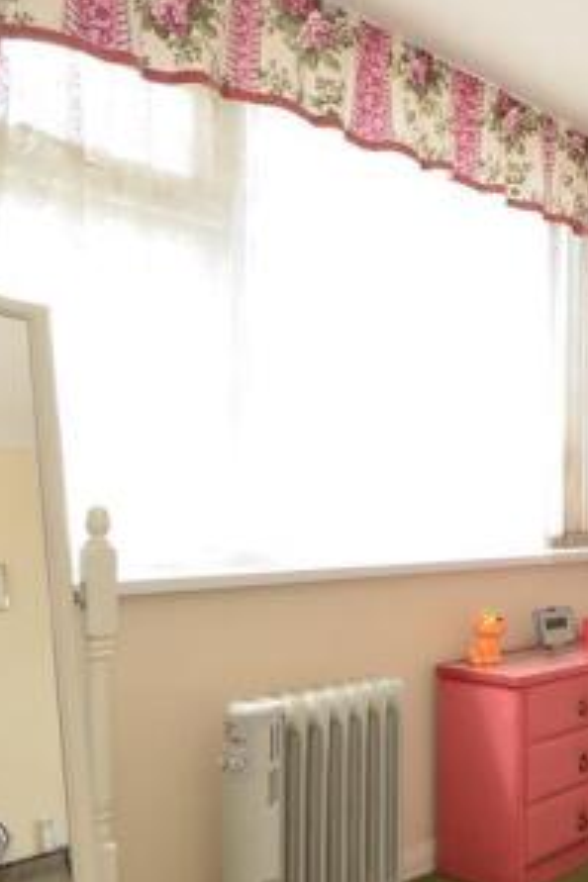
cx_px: 817
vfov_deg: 57.1
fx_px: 808
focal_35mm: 33
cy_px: 490
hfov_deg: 29.5
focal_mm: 10
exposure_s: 1/10
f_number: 9
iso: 200
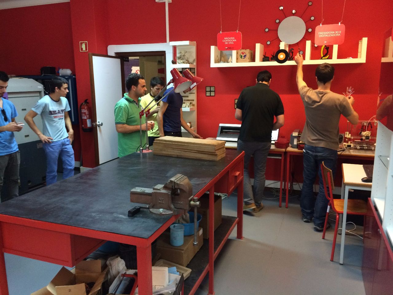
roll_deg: +0.0
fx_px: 329
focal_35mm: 29
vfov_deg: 48.2
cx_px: 196
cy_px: 148
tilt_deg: -11.0
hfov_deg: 61.7
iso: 320
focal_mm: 4.15
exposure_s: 1/33
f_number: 2.2
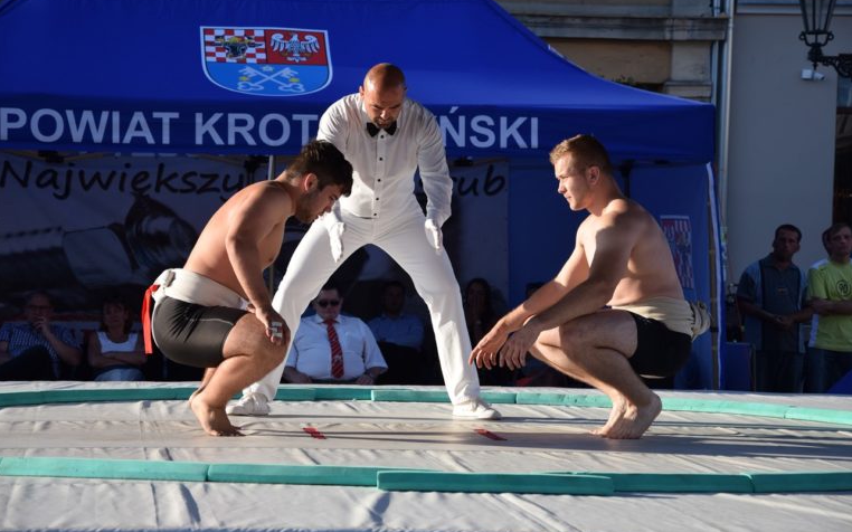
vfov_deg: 11.3
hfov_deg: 18.1
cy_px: 251
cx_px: 425
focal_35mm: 116
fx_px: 2682
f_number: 5.3
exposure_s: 1/1000
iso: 500
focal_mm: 75
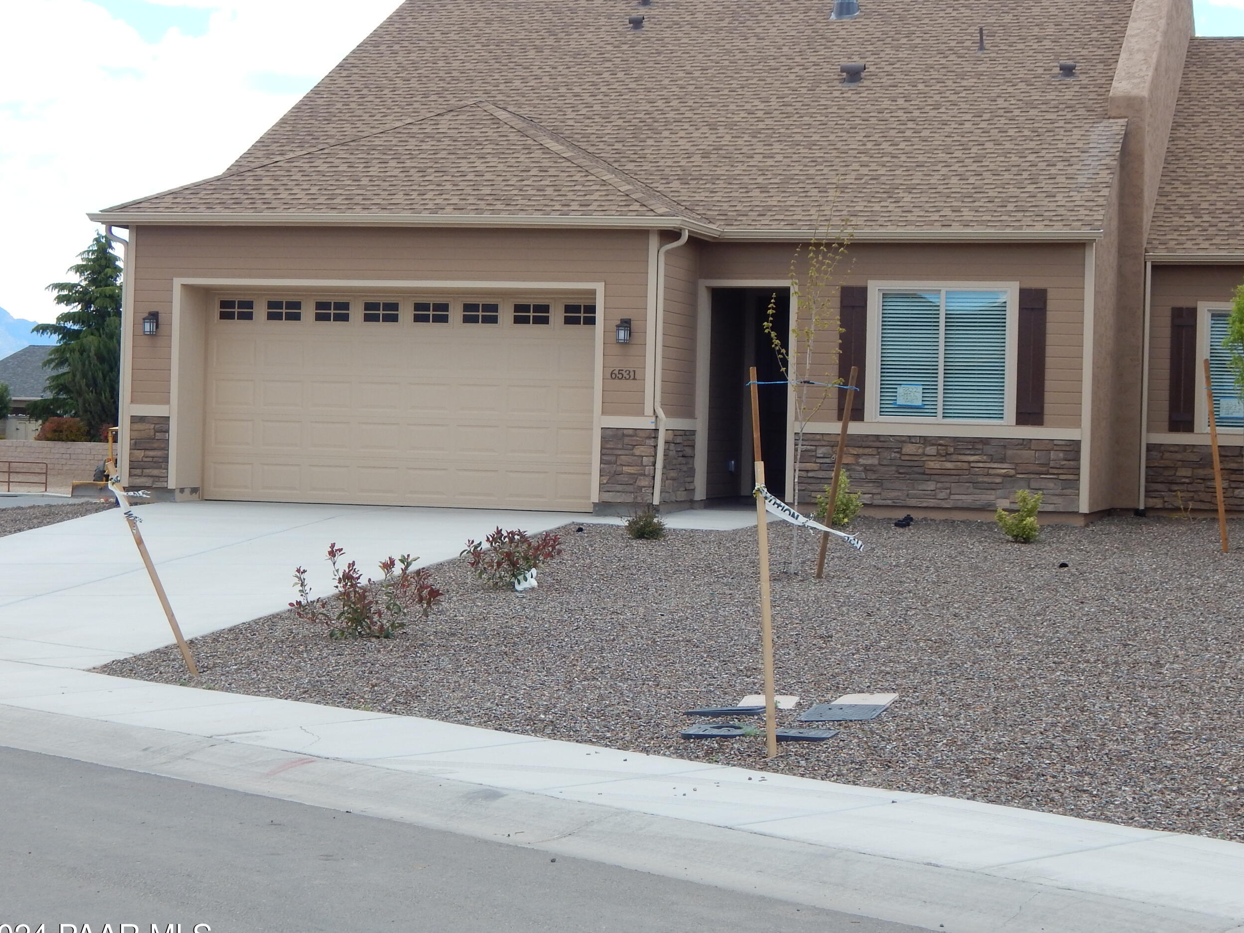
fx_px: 2623
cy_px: 429
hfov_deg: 26.7
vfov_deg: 20.2
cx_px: 698
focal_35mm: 73
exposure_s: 1/500
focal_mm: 10.9
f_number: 4
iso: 125
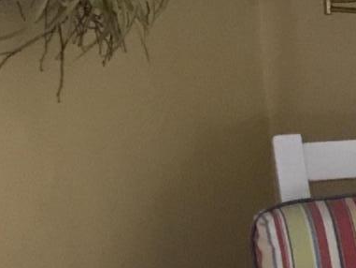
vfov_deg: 10.1
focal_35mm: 147
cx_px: 813
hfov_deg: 11.4
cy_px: 102
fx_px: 1512
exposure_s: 1/8
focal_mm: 3.99
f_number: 1.8
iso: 100
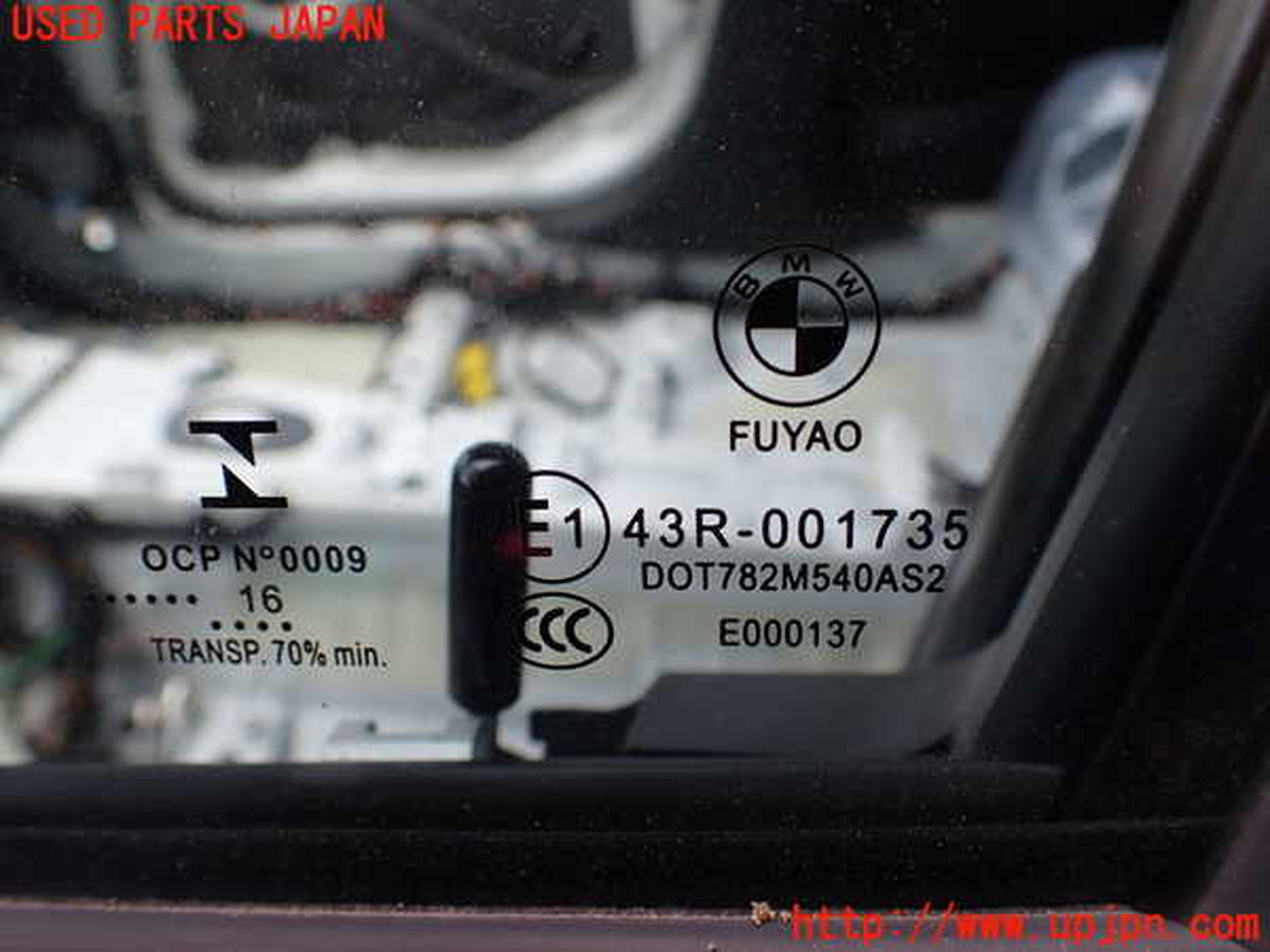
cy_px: 476
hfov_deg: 60.0
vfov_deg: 46.8
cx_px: 635
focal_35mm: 30
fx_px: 1101
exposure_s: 1/160
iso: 100
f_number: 3.2
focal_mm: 5.4
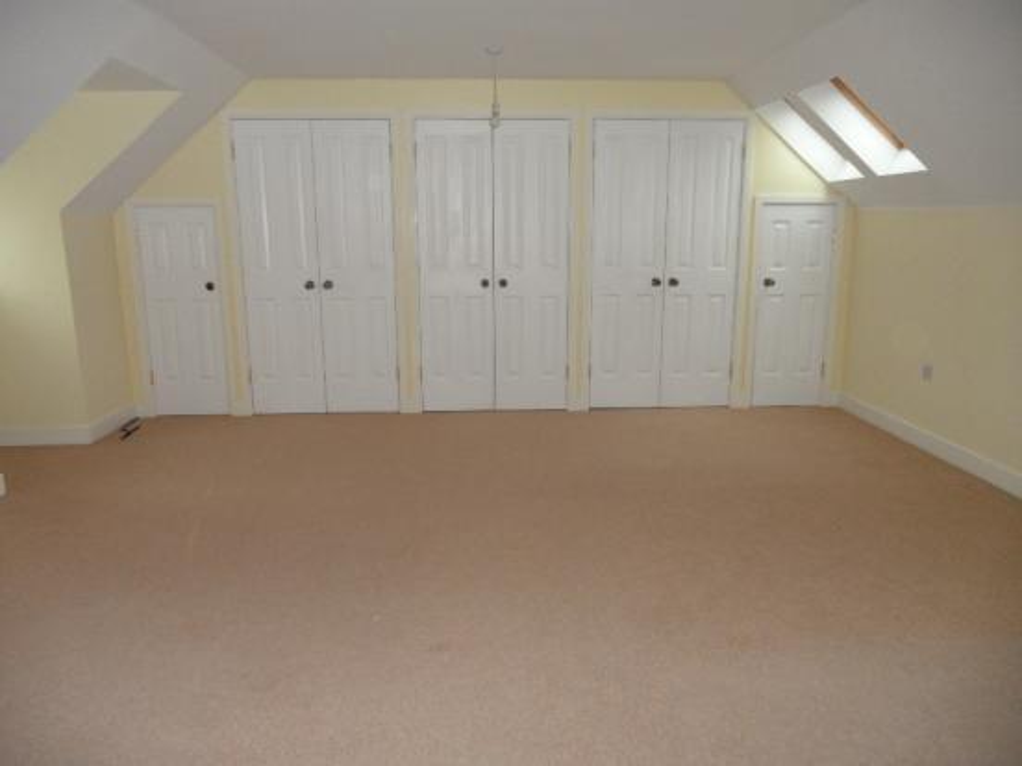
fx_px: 709
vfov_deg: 56.8
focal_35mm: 24
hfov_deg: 71.6
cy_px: 383
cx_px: 511
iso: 160
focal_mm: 4.1
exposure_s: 1/30
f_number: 2.9
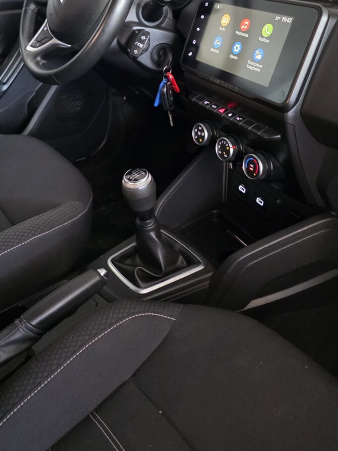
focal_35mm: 36
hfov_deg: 38.7
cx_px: 88
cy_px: 126
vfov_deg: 49.7
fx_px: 468
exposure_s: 1/33.3
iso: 1250
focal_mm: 6.3
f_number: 1.7
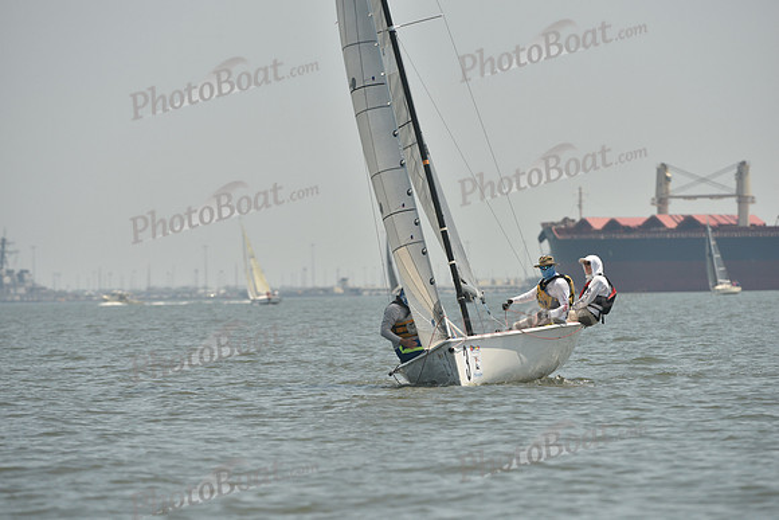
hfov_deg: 5.2
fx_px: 8657
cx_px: 390
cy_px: 260
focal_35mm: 400
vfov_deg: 3.4
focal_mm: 400
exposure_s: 1/1250
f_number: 8
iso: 320
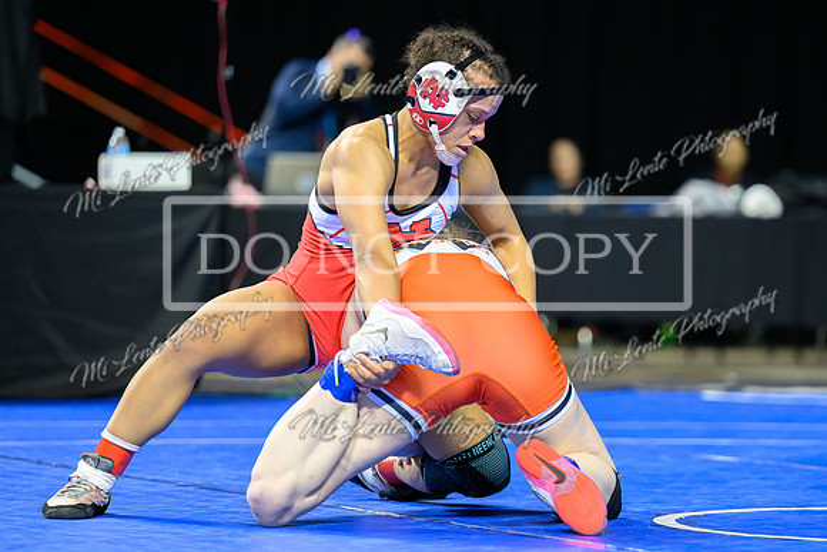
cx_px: 479
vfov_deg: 7.3
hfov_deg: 10.9
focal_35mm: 188
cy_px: 294
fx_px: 4316
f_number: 2.8
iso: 3200
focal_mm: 160
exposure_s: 1/800
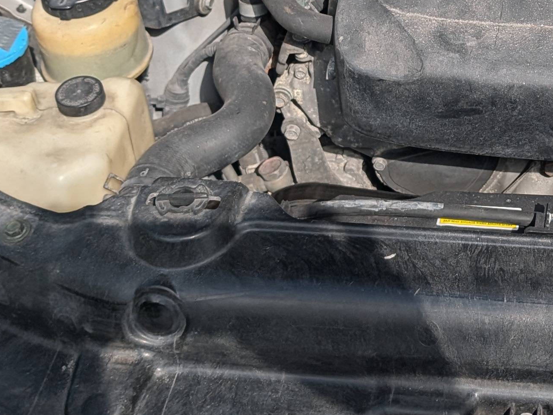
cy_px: -5
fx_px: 1214
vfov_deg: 18.8
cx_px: 554
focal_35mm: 76
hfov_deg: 24.5
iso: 21
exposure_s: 1/7874
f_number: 1.68
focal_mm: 6.9
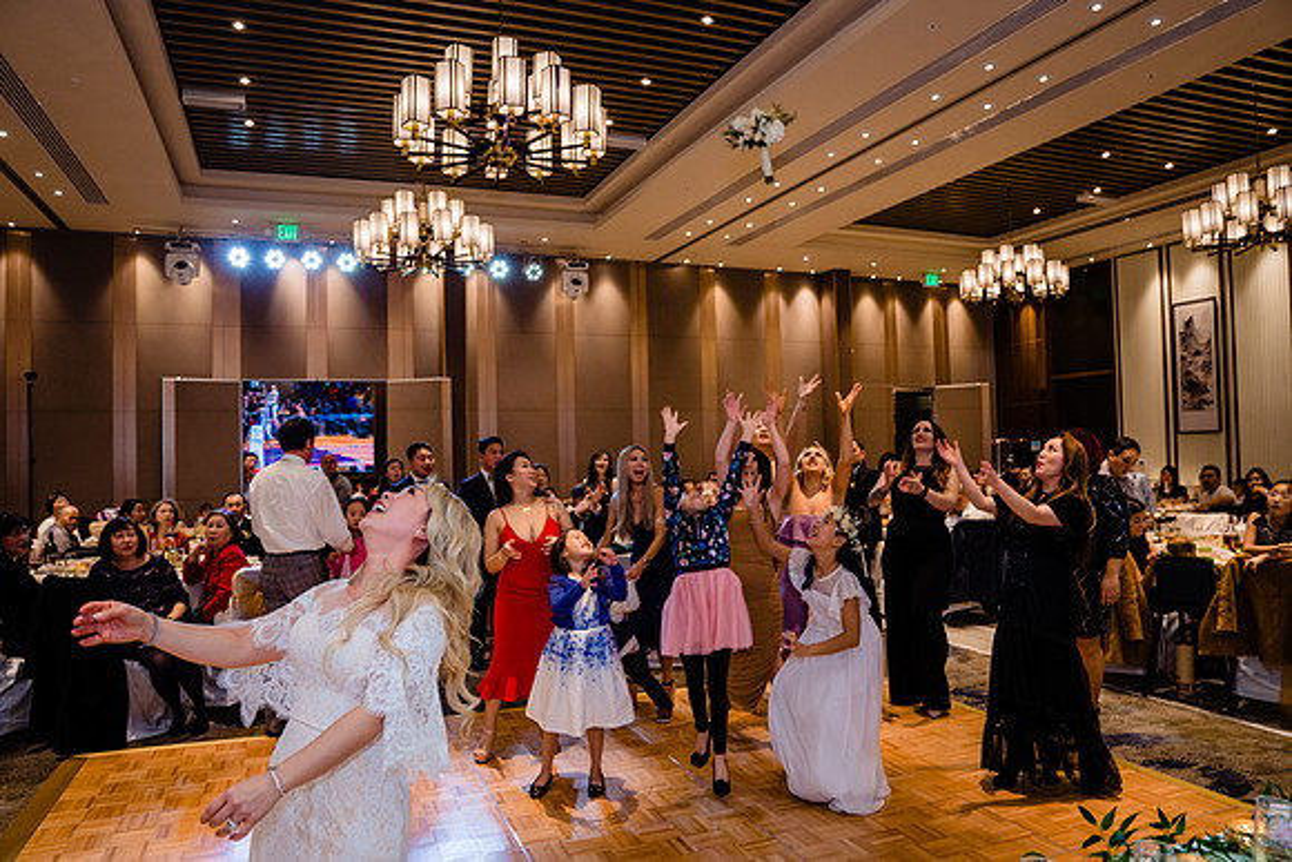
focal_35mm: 24
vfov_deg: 53.2
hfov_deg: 73.7
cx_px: 646
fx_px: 861
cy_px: 431
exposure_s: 1/160
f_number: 4
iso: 1000
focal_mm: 24
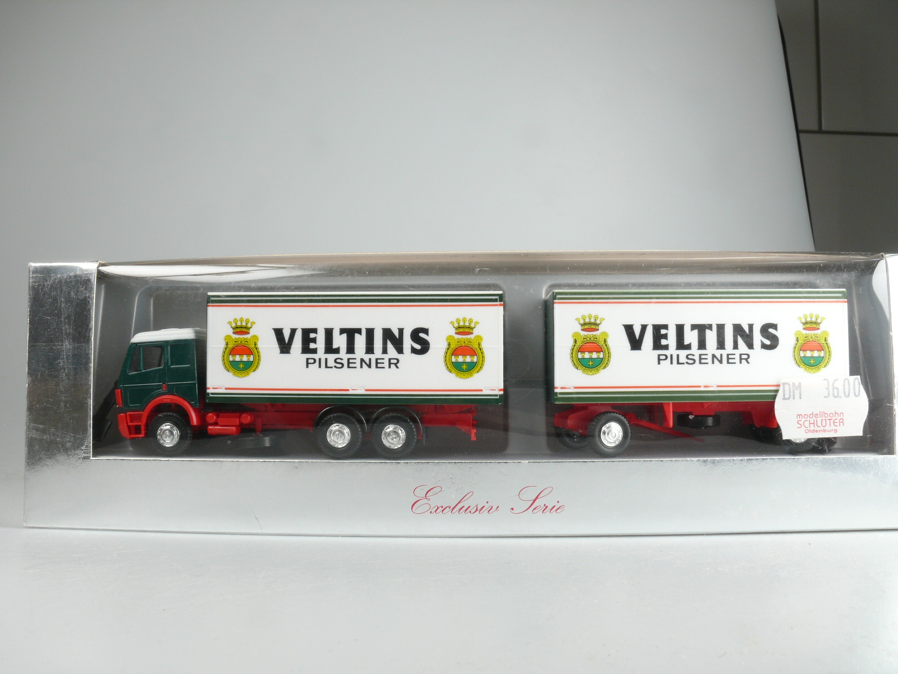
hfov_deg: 52.6
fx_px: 908
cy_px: 337
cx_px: 449
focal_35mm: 35
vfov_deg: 40.7
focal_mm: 7.4
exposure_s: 1/8
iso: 100
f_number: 9
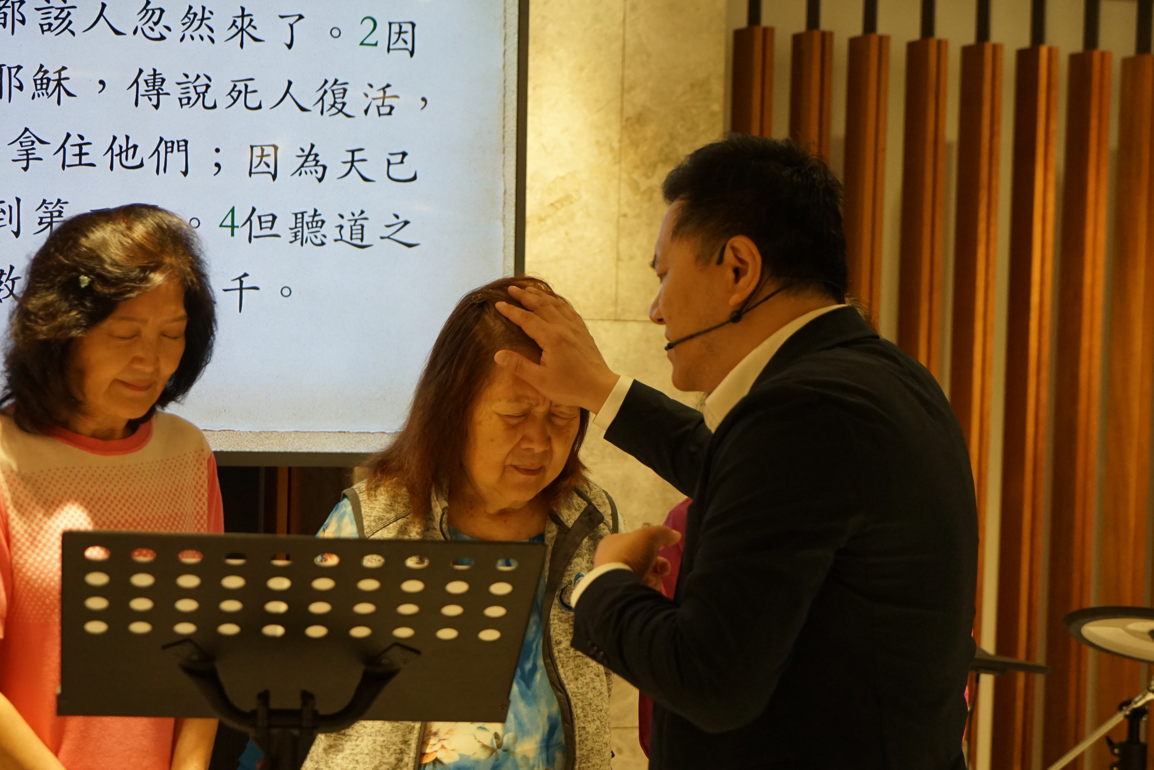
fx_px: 2597
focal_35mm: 81
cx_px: 601
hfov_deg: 25.1
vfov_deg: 16.9
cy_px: 439
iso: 2500
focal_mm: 70
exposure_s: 1/160
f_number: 4
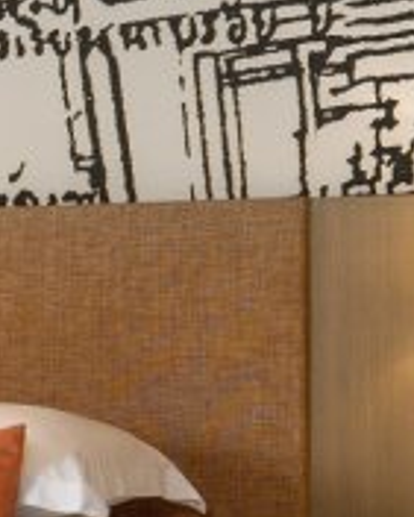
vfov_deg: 20.5
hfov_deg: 12.0
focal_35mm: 93
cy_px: 351
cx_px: -687
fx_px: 1423
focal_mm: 17
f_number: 8
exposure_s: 1
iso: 100
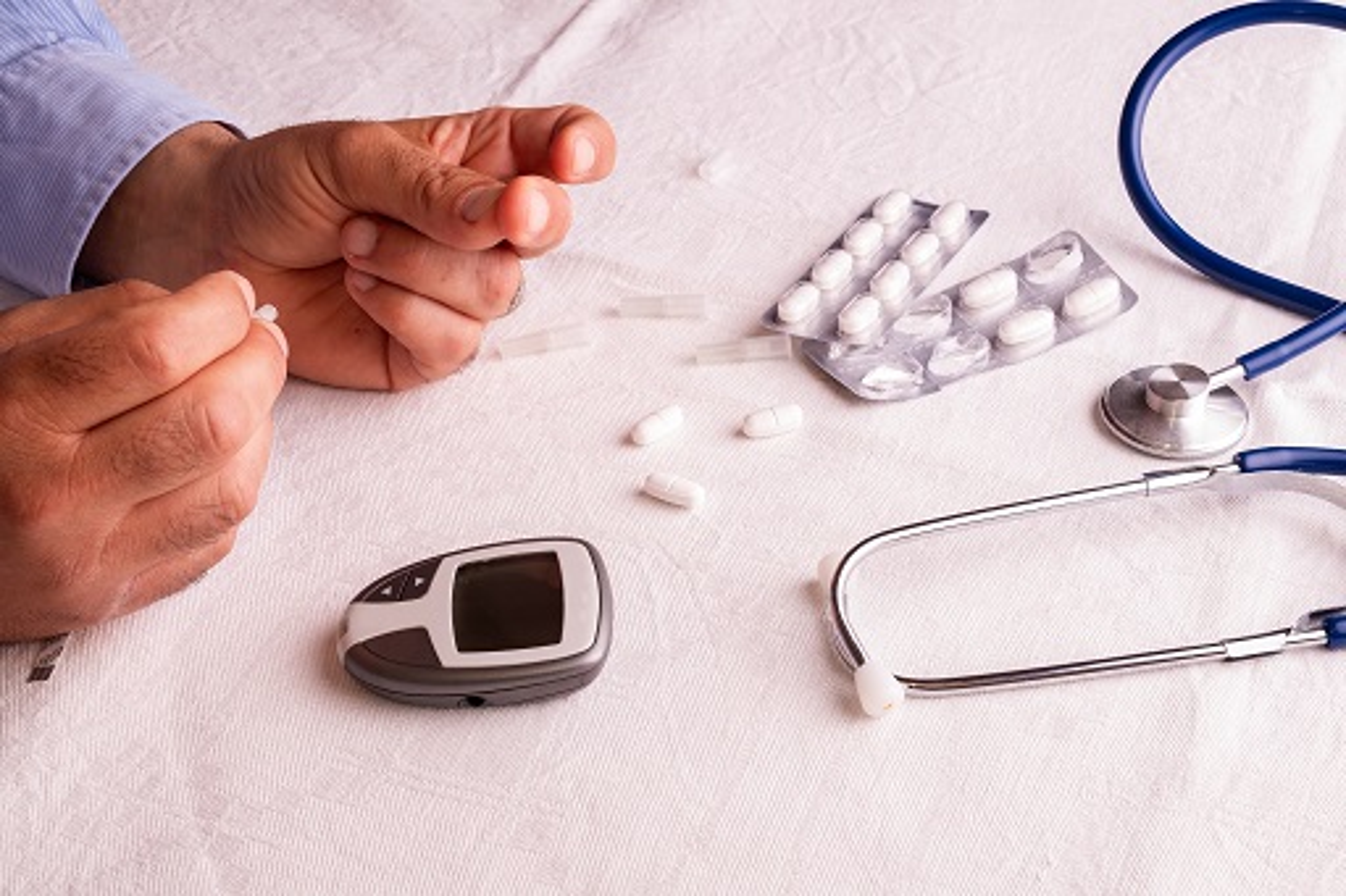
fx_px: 2093
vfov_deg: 24.2
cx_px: 673
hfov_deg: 35.7
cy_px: 448
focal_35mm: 56
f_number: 11
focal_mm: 37.4
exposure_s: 1/125
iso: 200
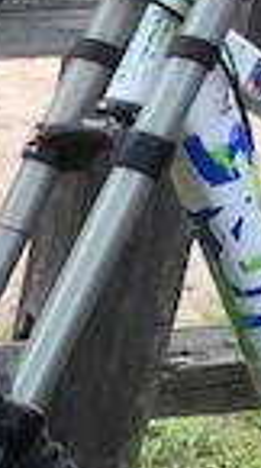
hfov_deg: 4.2
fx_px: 2956
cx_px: -1212
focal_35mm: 239
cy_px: 1036
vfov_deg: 8.4
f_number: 2.4
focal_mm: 3.3
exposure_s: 1/231
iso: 25
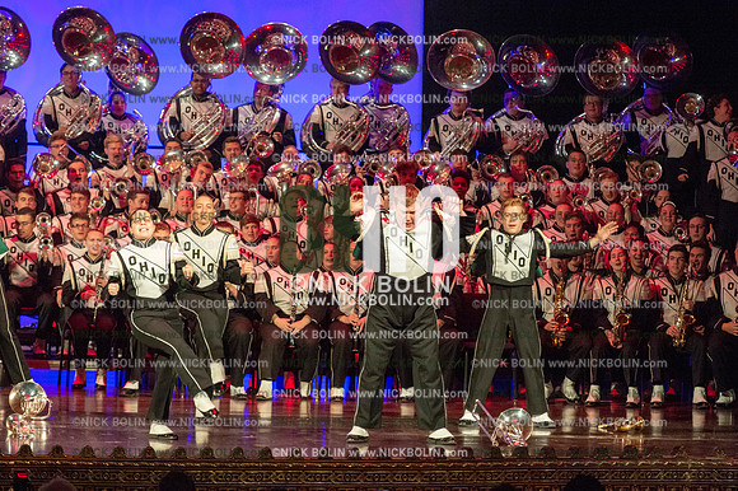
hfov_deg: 9.8
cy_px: 246
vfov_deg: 6.5
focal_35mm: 210
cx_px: 369
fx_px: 4302
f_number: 5.6
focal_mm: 210
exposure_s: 1/320
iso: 8000
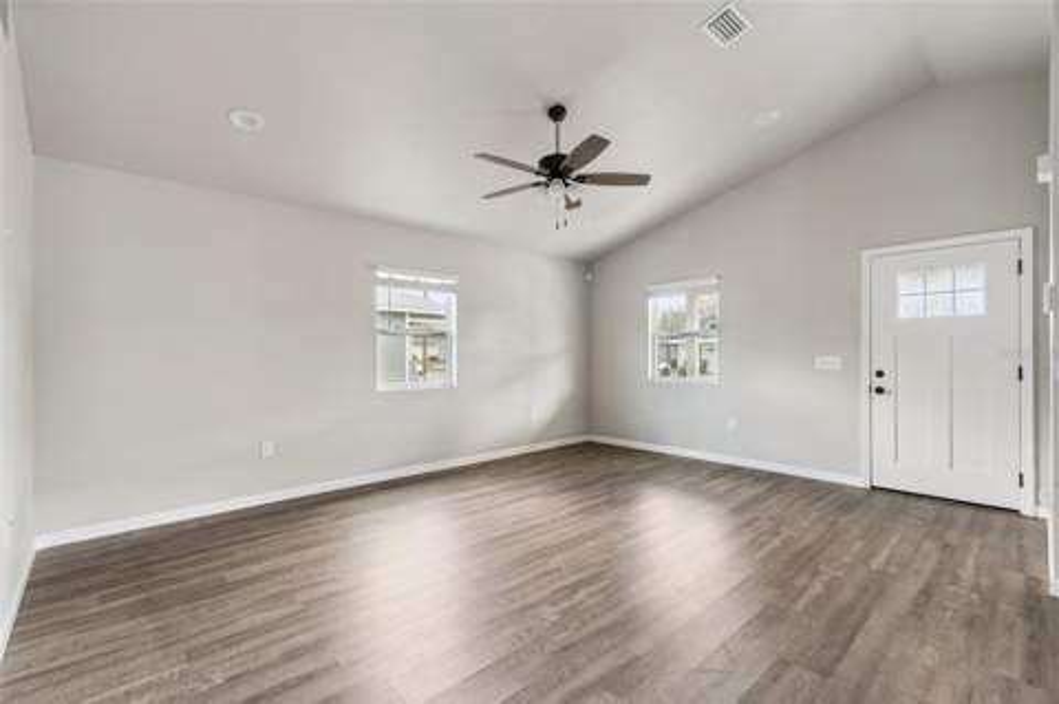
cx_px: 530
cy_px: 352
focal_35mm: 15
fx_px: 441
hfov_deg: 100.4
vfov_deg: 77.2
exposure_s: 1/3.33
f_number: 8
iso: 200
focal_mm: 10
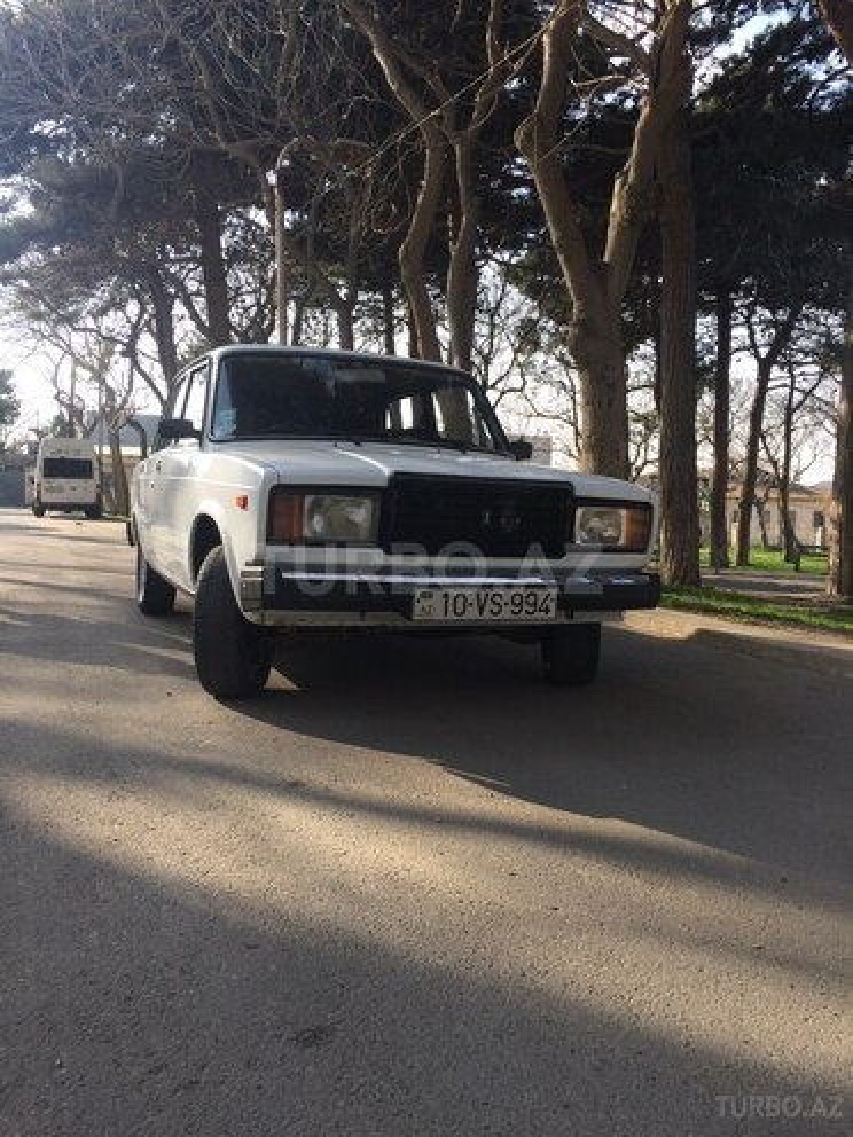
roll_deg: +1.7
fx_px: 953
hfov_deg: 48.2
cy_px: 568
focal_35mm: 29
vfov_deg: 61.7
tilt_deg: -4.0
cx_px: 426
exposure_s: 1/578
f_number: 2.2
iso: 32
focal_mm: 4.15
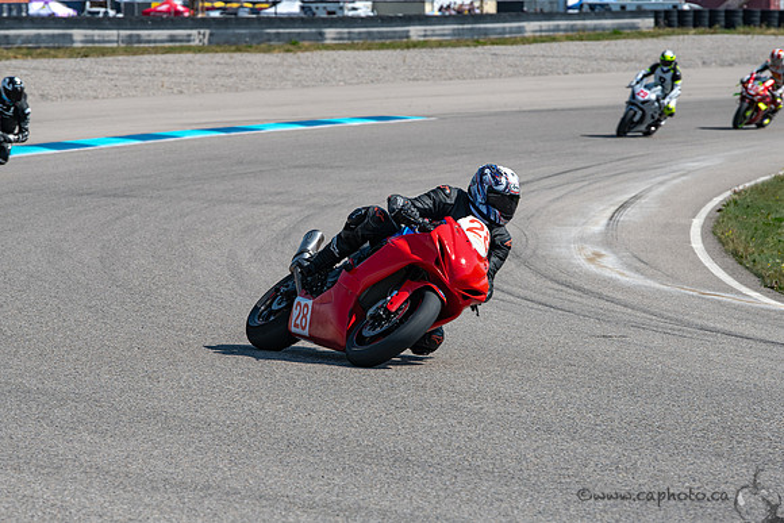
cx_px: 392
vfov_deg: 6.9
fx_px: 4356
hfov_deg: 10.3
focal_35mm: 200
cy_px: 262
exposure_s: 1/800
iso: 200
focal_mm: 200
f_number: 9
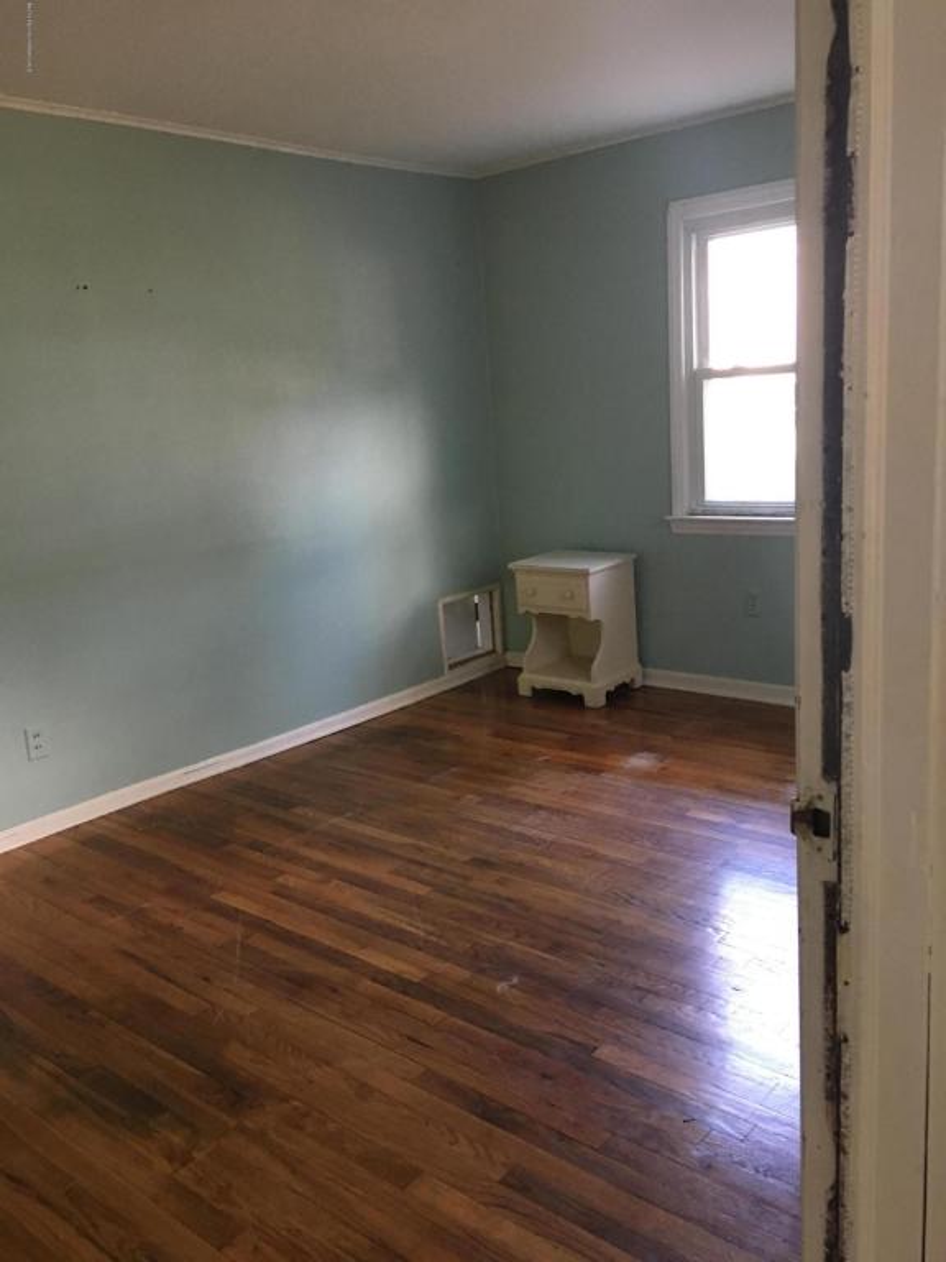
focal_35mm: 29
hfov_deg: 48.2
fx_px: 1057
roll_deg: +3.2
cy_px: 631
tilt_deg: -13.1
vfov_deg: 61.7
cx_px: 473
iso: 160
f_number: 2.2
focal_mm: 4.15
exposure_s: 1/30
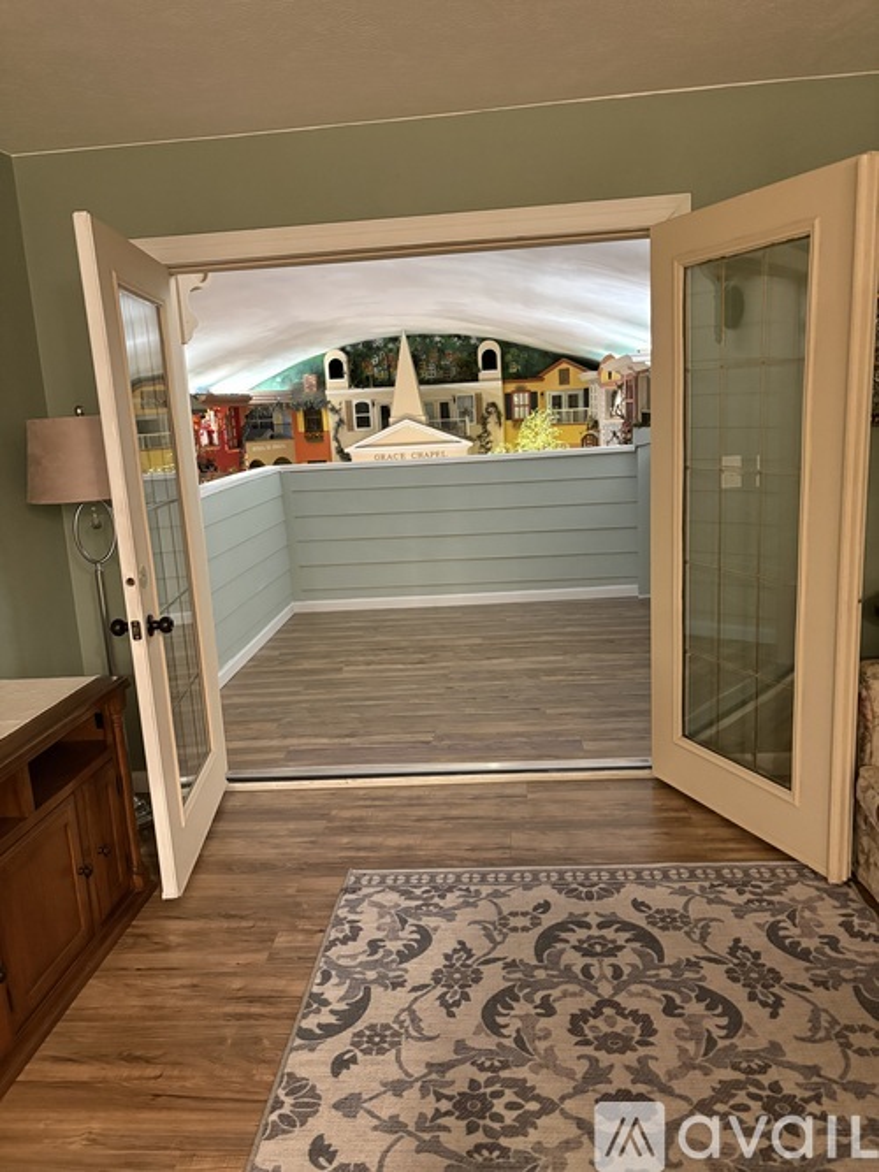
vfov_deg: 67.3
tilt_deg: -10.4
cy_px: 586
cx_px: 440
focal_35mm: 26
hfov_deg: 53.0
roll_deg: +3.2
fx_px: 881
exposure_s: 1/30
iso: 640
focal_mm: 5.96
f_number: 1.6
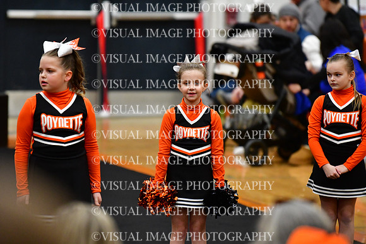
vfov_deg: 4.6
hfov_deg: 6.9
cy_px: 122
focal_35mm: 300
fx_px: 3051
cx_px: 183
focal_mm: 200
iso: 4000
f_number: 2.8
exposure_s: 1/800
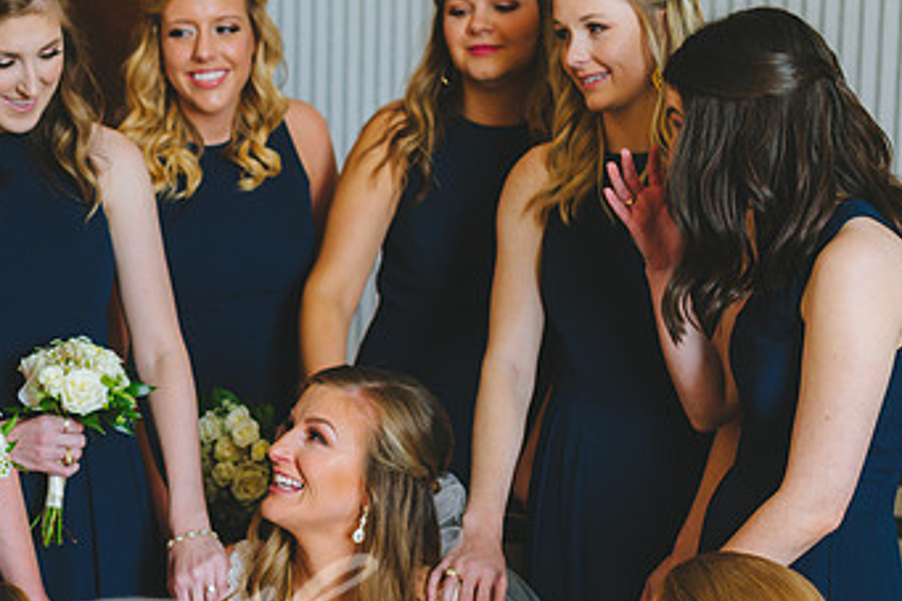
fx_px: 2129
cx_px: 225
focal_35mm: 85
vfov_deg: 16.0
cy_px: 405
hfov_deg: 23.7
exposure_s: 1/200
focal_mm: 50
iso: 500
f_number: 3.5
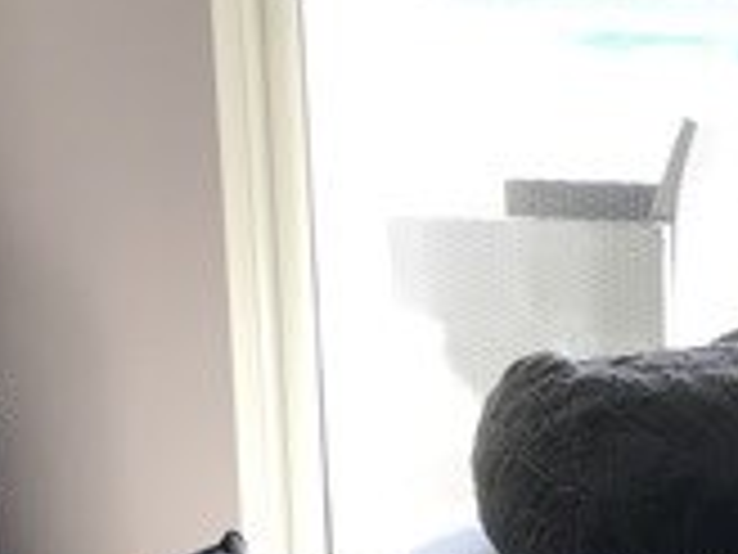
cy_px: 387
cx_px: 846
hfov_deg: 14.0
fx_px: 2921
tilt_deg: -11.1
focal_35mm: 137
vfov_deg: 10.8
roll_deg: +0.4
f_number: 1.8
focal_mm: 3.99
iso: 32
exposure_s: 1/100
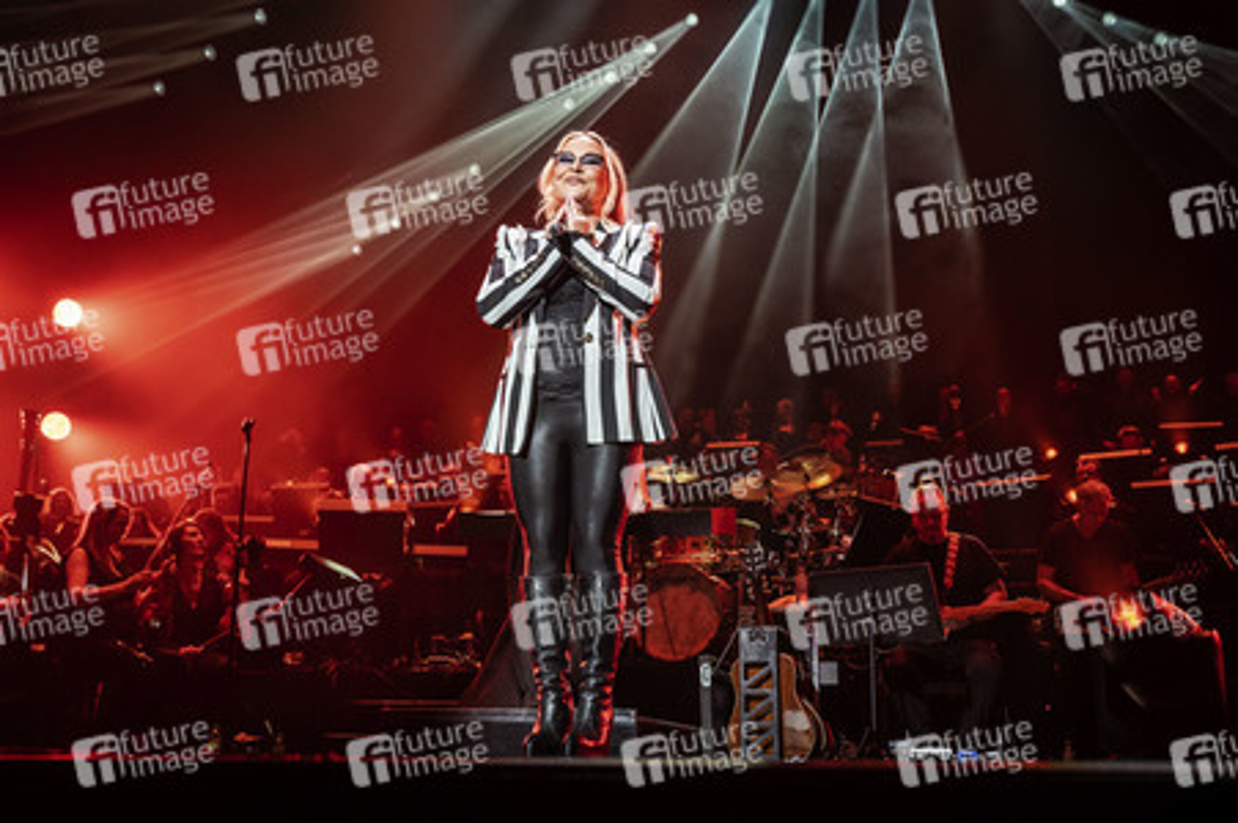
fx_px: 1409
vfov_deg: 32.6
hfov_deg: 47.4
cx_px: 619
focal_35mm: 41
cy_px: 412
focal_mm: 41
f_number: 5
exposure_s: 1/250
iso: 2500
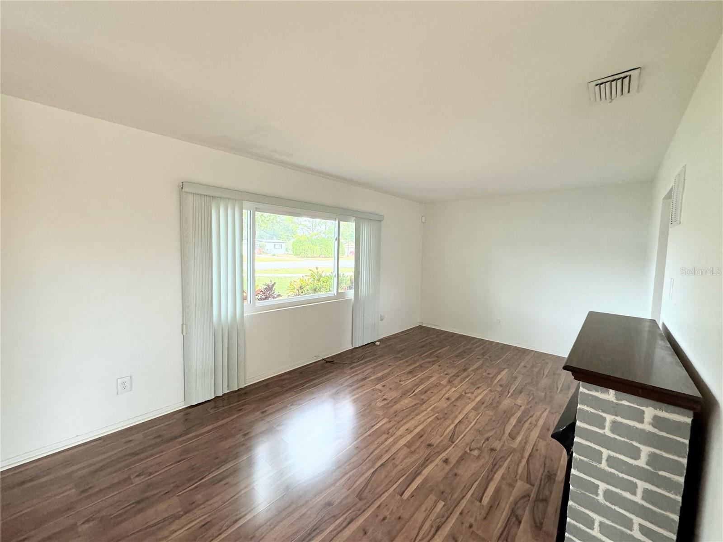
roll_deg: -0.3
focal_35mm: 14
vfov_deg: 85.7
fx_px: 292
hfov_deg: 102.1
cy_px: 271
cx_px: 362
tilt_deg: -4.6
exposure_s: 1/60
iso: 320
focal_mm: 2.22
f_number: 2.2
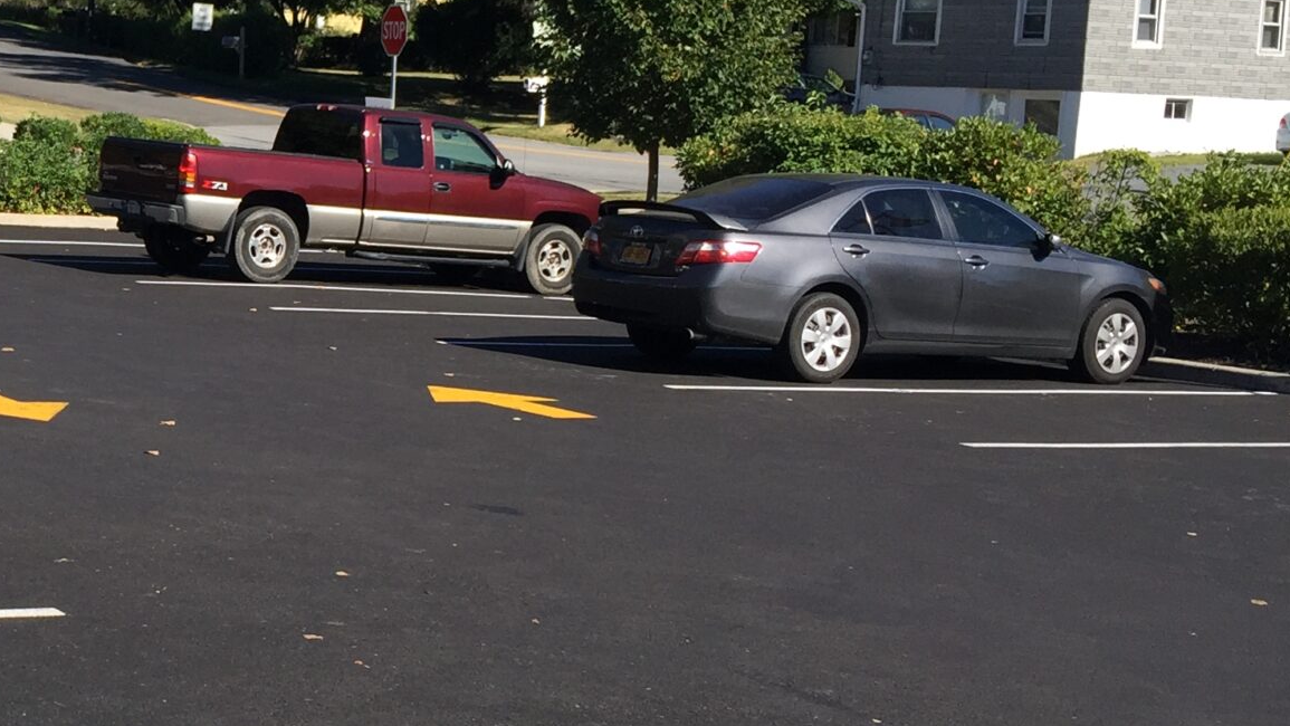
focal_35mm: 70
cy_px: 432
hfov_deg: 27.6
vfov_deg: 17.2
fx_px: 2395
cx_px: -117
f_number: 2.2
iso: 32
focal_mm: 4.15
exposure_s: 1/1364
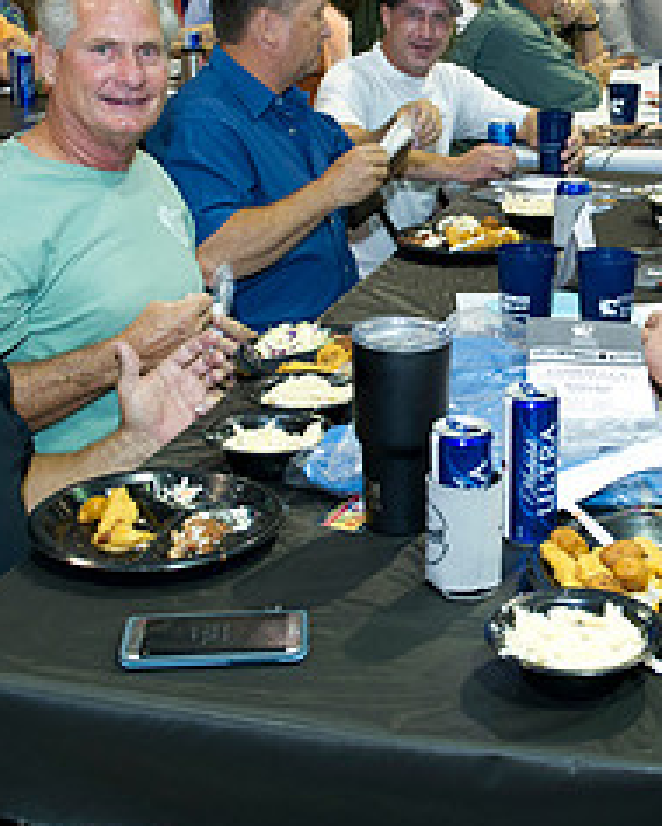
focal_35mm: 62
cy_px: 296
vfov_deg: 30.3
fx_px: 1516
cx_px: 519
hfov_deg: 24.3
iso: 1250
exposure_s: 1/60
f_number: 4.5
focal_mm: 27
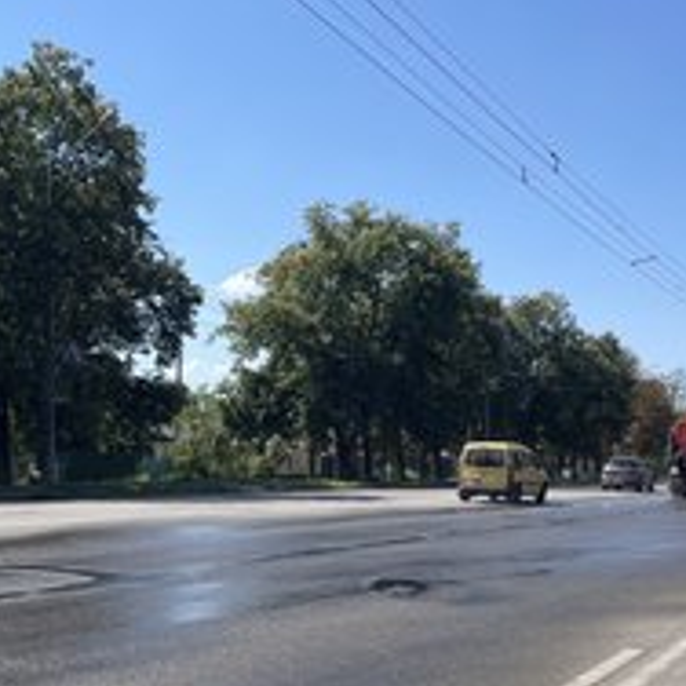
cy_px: 420
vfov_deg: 34.5
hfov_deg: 34.6
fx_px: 1099
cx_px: 281
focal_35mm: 49
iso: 32
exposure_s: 1/3300
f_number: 1.6
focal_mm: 4.2
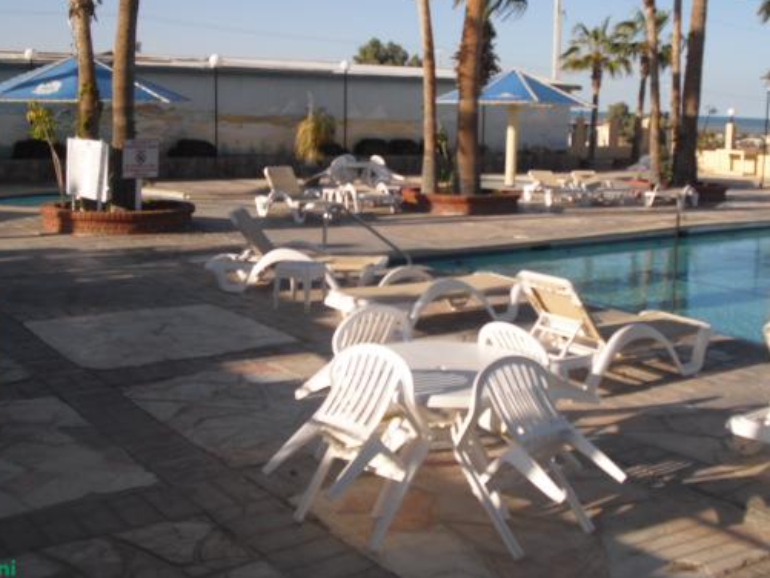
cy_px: 238
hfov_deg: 41.2
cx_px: 378
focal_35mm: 46
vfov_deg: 31.5
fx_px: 1023
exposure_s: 1/125
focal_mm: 6.3
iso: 64
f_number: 7.8
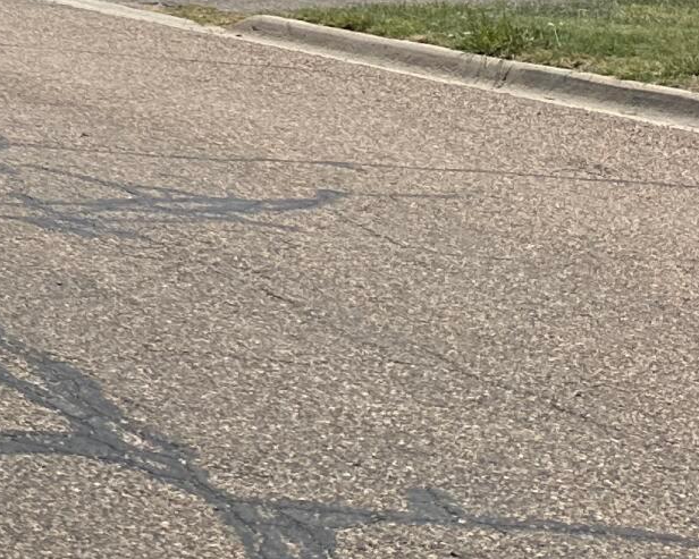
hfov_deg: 12.9
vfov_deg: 12.3
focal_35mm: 114
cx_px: -977
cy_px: -467
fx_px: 2359
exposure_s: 1/8197
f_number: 1.78
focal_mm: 6.86
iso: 80
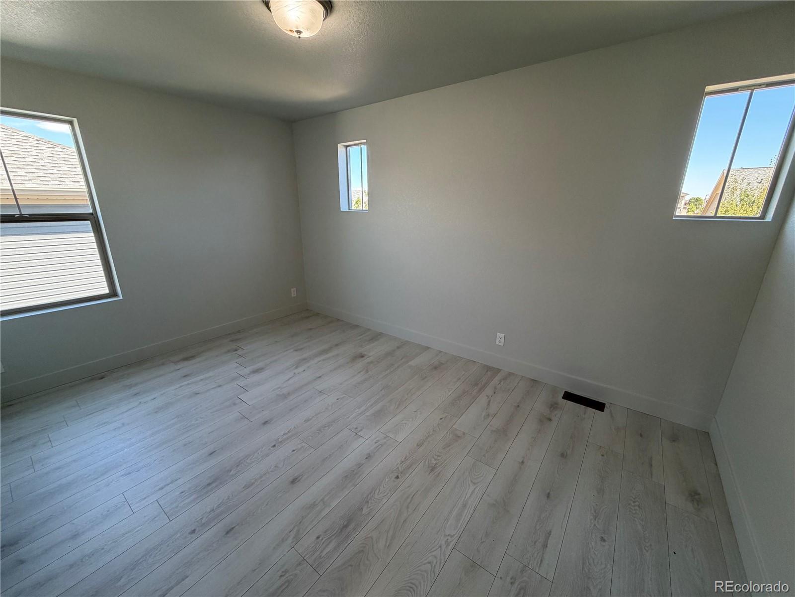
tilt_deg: -16.7
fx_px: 322
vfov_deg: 85.7
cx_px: 398
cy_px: 298
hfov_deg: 102.1
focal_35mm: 14
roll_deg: +0.3
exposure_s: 1/120
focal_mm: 2.22
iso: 200
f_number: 2.2
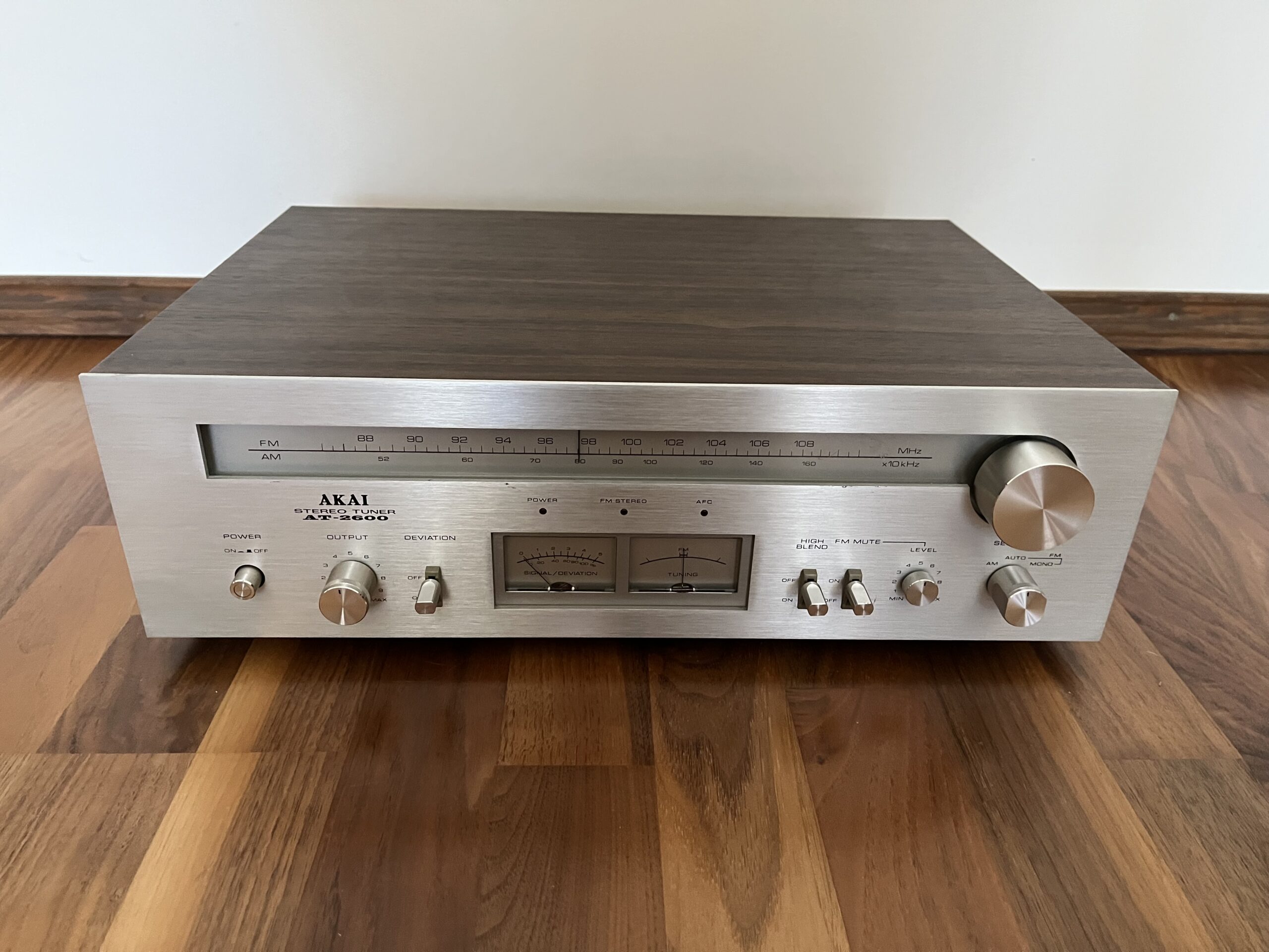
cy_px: 476
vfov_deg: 53.1
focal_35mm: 26
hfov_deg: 67.3
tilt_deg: -28.6
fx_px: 953
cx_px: 634
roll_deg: -1.9
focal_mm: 5.1
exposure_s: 1/45
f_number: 1.6
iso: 500
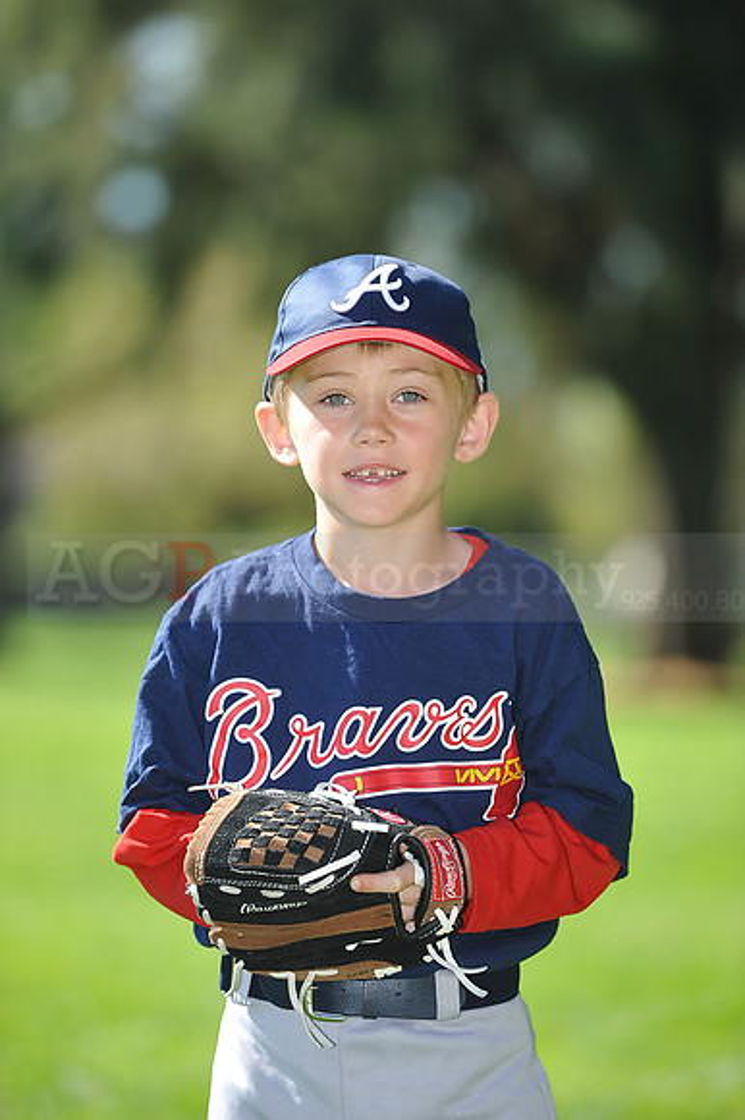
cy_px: 560
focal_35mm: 200
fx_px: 6215
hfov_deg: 6.9
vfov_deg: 10.3
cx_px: 372
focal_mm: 200
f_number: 4.5
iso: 200
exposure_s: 1/500
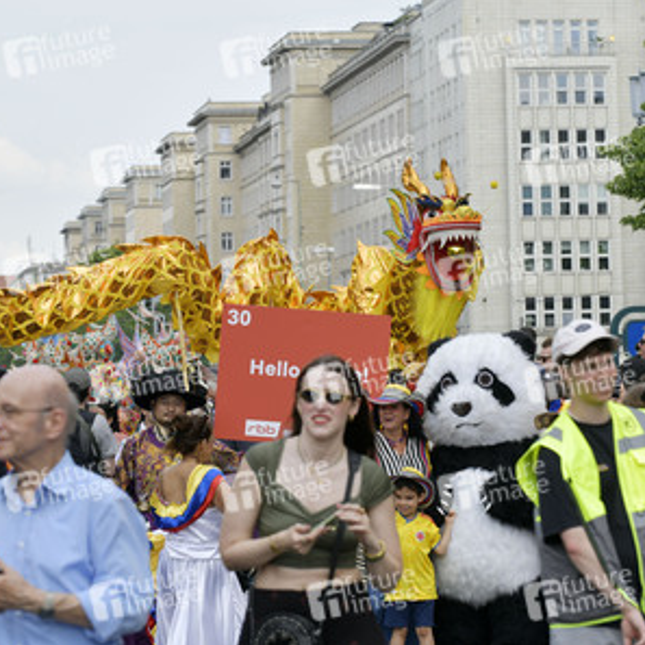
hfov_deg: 11.3
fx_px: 3268
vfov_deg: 11.3
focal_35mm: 155
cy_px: 324
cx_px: 305
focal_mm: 120
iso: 160
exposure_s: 1/400
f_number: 6.3
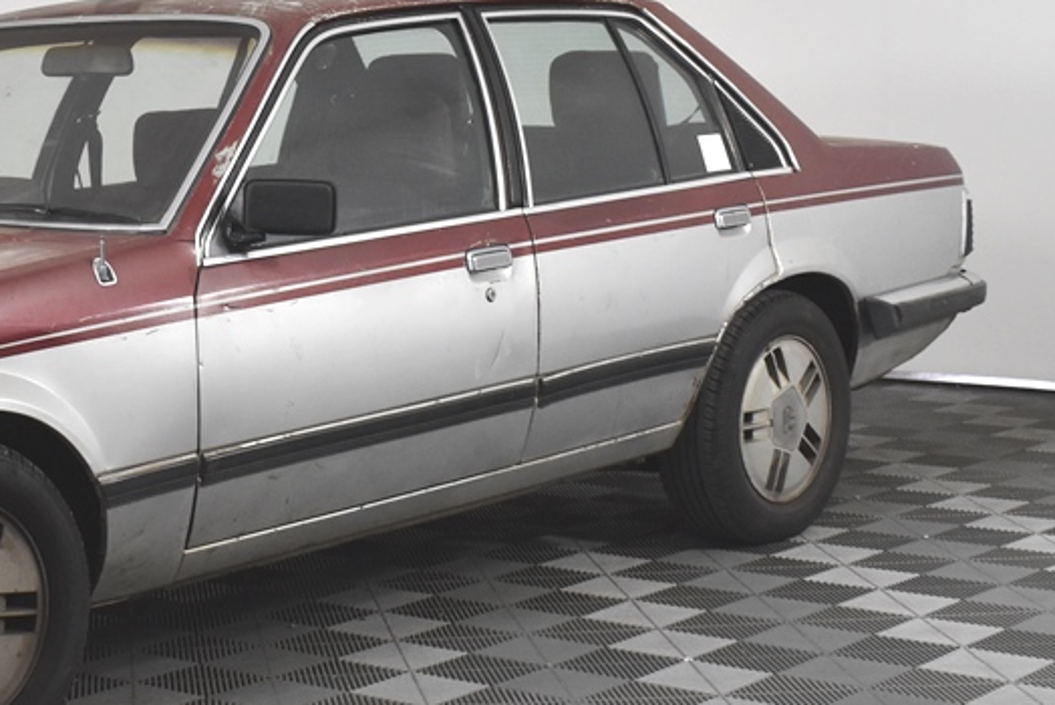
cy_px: 347
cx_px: 87
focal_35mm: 85
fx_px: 2492
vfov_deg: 16.1
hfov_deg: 23.2
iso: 1600
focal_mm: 29
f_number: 9
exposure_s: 1/320
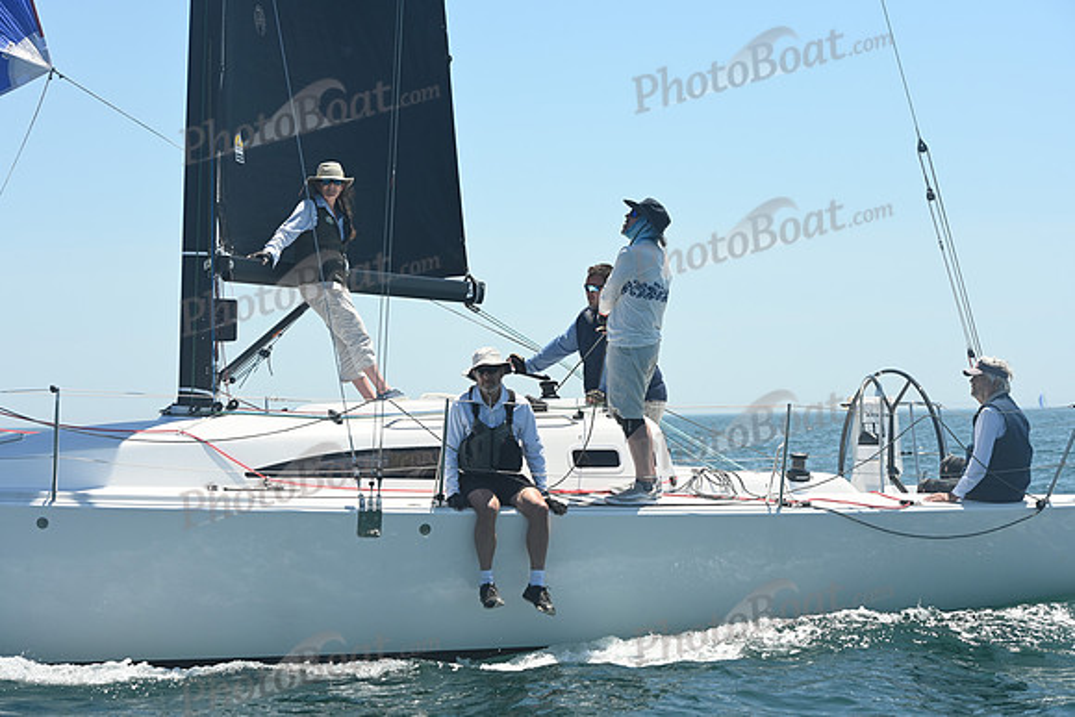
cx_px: 538
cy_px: 358
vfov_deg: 14.4
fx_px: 2837
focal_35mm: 95
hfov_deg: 21.5
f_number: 7.1
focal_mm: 95
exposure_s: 1/1000
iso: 320
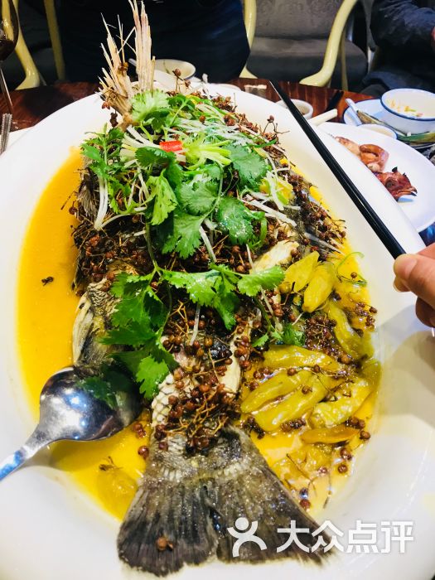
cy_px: 290
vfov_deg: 63.4
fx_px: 469
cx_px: 218
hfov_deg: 49.7
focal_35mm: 28
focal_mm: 3.99
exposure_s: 1/33
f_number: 1.8
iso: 25
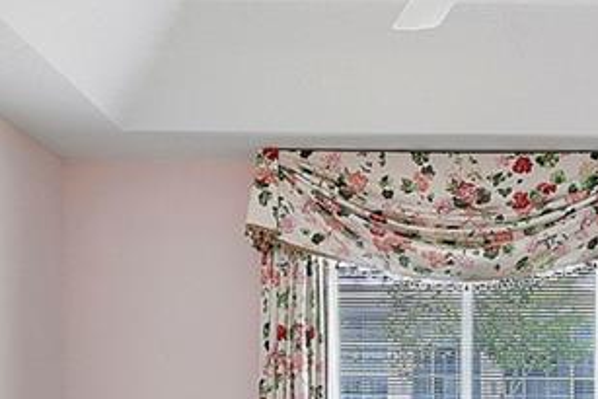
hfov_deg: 38.3
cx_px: 466
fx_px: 831
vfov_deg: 25.1
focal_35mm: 50
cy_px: 442
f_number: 11
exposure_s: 1/3
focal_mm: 10
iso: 160
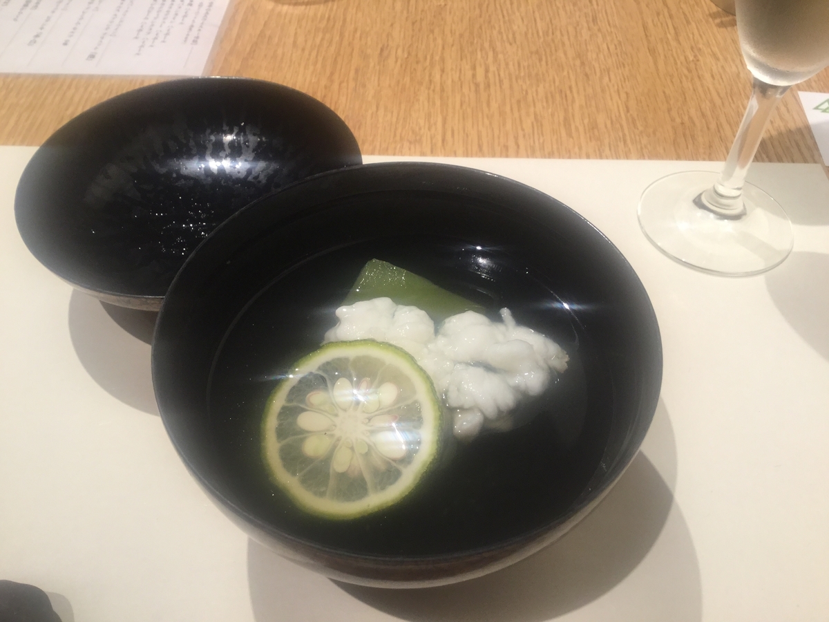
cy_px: 311
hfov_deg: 58.4
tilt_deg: -49.7
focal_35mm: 31
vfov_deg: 45.4
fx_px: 742
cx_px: 414
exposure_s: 1/30
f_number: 2.4
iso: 50
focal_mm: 3.3
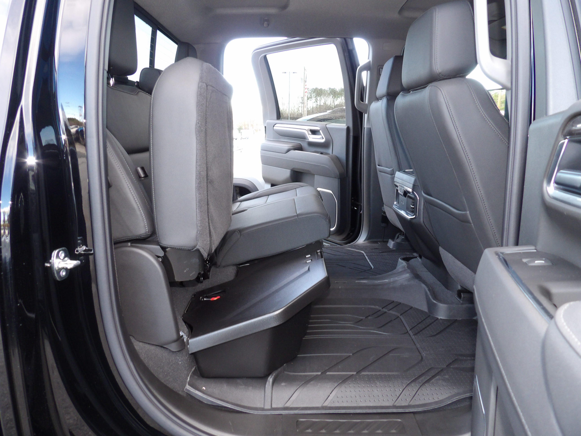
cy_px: 218
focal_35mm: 24
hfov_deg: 71.6
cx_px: 290
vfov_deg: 56.8
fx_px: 403
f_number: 3.2
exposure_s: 1/33
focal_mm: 4.3
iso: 200
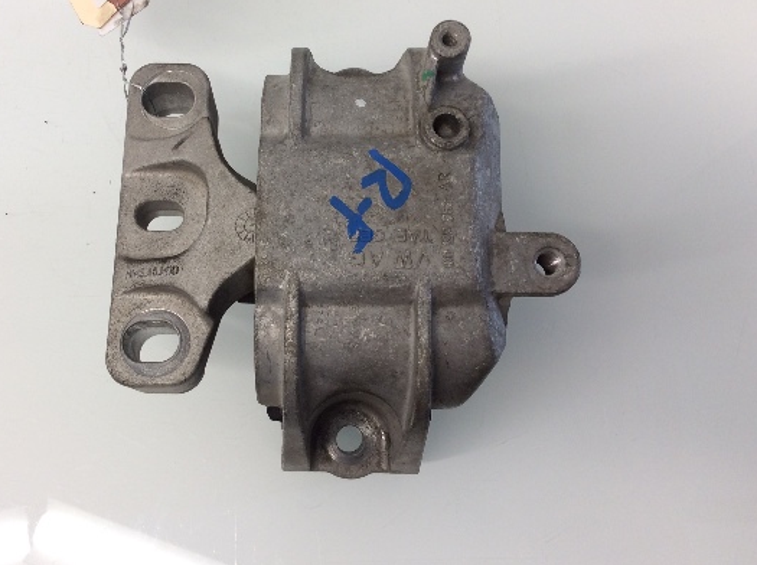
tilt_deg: -78.2
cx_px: 304
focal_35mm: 39
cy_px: 226
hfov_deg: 47.7
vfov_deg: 36.6
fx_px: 852
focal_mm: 3.3
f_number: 2.4
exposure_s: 1/40
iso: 32
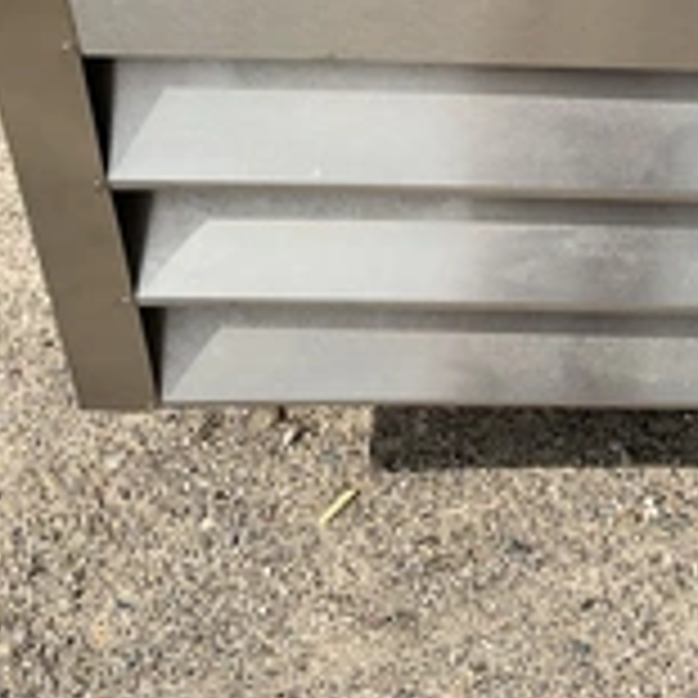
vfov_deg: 25.2
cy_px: 59
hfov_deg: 25.5
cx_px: 581
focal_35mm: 66
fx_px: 1506
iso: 25
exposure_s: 1/2538
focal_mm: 3
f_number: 1.8
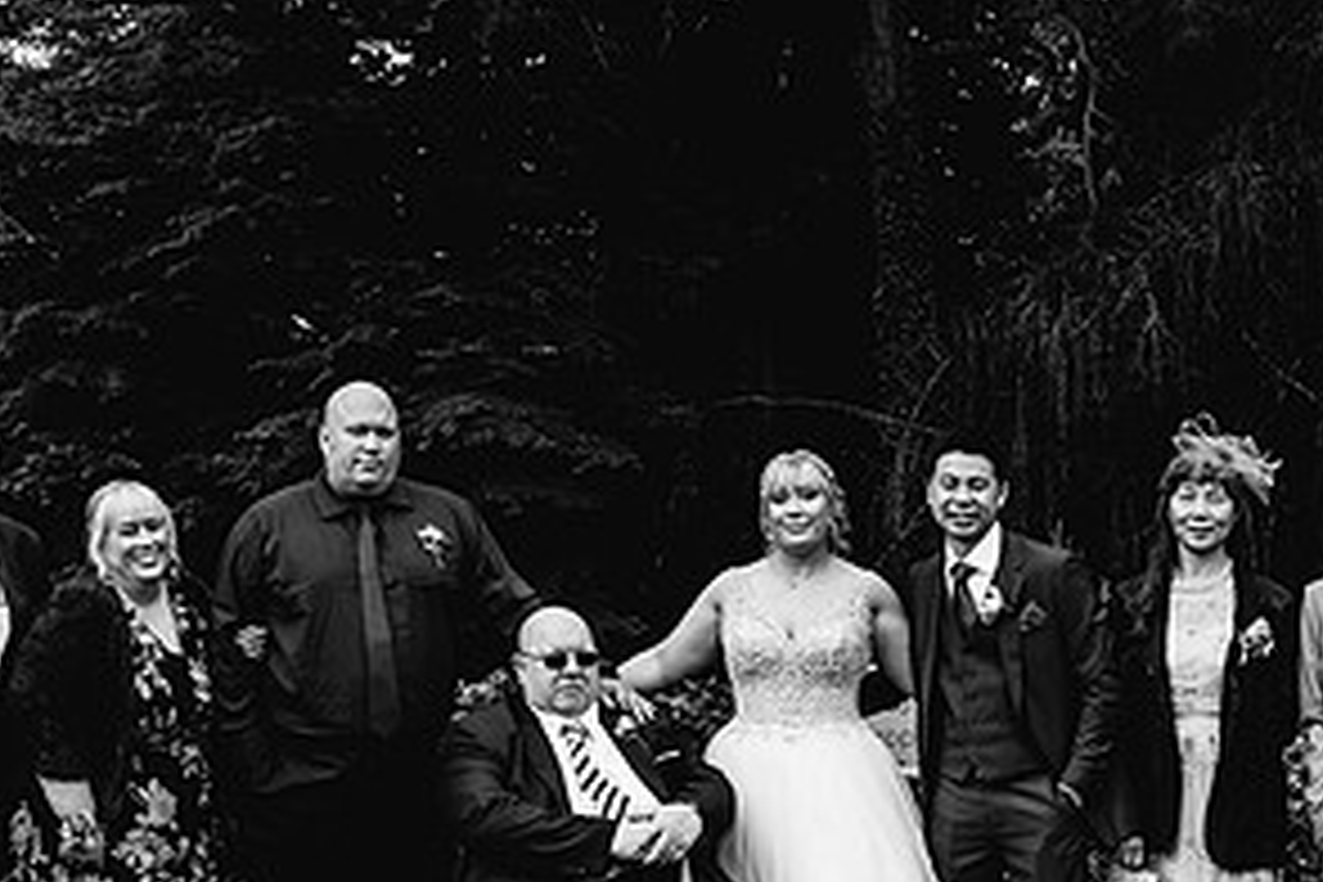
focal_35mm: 69
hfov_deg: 29.2
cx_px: 792
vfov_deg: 19.7
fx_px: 2536
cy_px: 578
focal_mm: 35
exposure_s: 1/500
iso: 250
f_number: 4
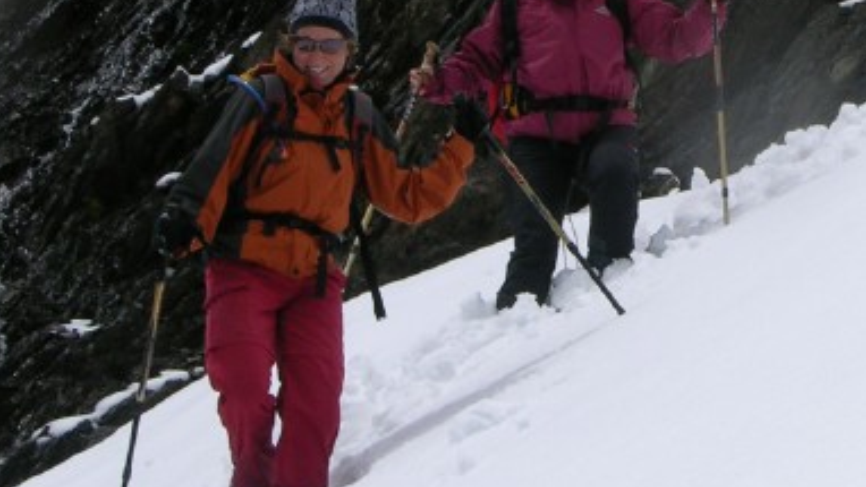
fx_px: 4157
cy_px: 41
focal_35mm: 181
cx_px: 662
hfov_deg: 11.9
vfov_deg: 6.7
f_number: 7.2
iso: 50
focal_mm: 15.7
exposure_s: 1/454
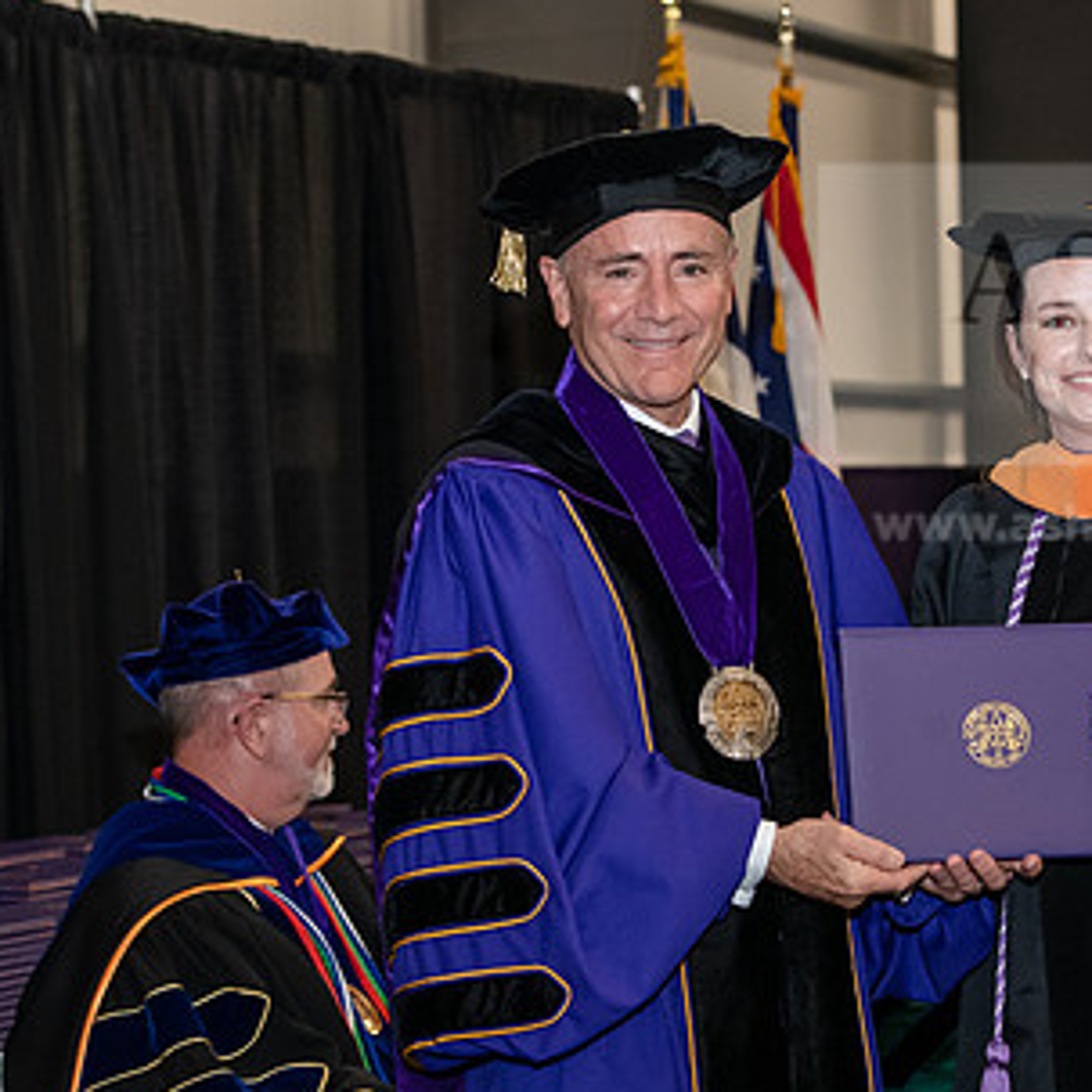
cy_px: 600
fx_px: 4069
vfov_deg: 15.3
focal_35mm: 114
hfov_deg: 15.3
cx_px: 710
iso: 2500
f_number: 5.6
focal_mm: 70
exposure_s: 1/200
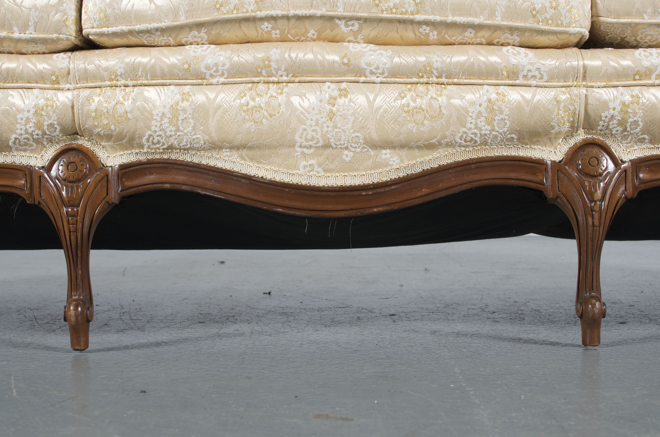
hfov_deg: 37.9
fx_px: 961
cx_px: 330
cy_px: 218
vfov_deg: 25.6
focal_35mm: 52
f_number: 6.3
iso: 100
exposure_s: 1/125
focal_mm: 35
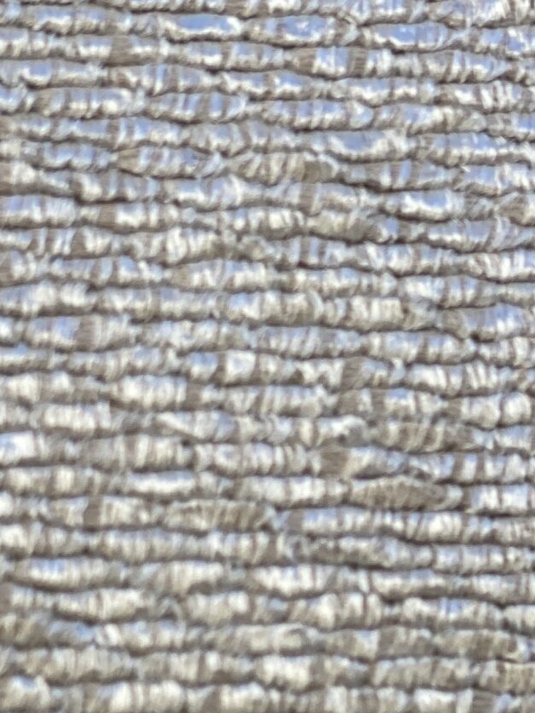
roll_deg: -3.0
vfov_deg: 12.2
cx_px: 124
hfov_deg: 9.3
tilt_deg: -27.2
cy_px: 851
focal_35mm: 159
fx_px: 3276
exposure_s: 1/347
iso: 20
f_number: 2
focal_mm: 6
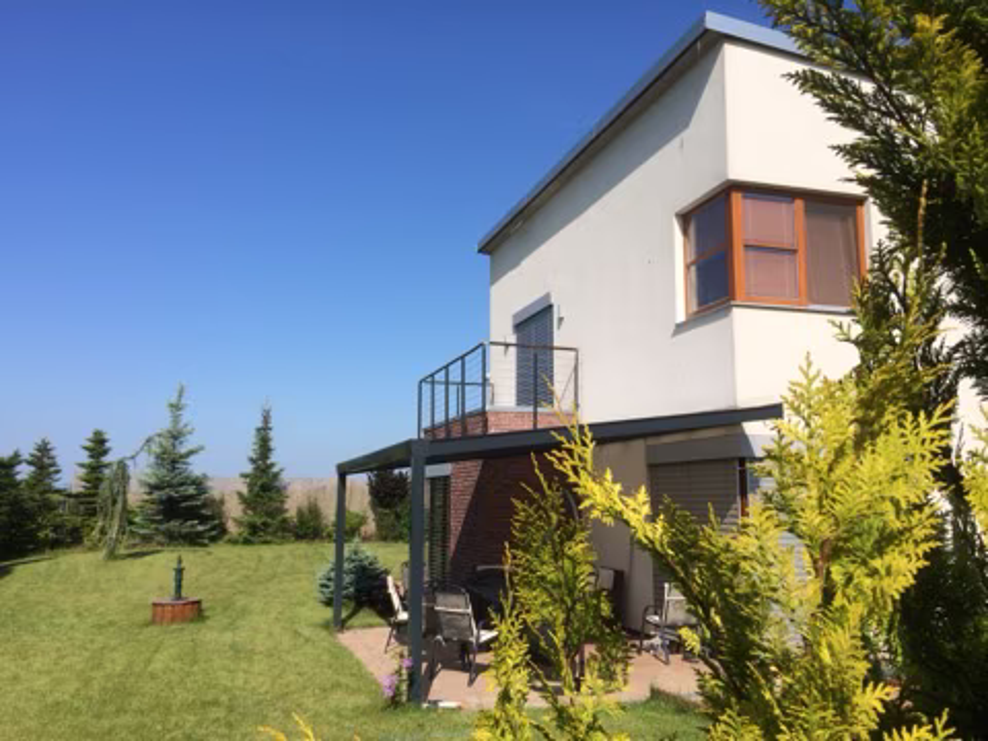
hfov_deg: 60.0
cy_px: 370
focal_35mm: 30
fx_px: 856
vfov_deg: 46.8
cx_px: 494
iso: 40
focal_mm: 4.12
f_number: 2.2
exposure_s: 1/2564
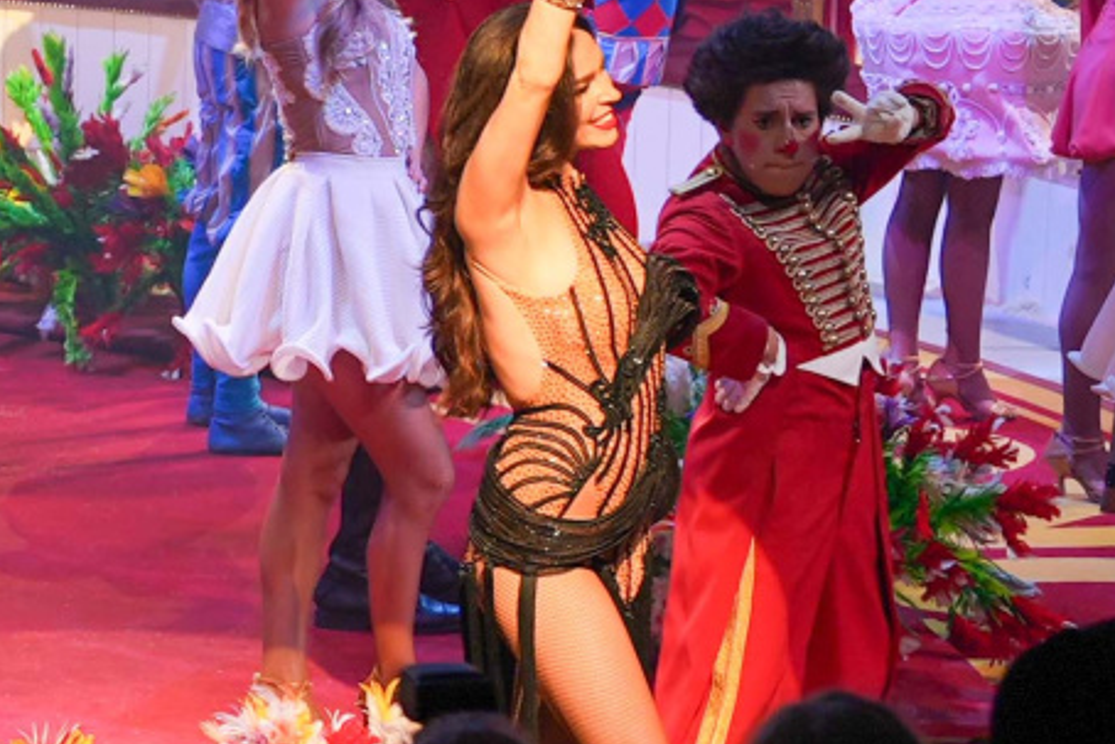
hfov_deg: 7.6
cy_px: -282
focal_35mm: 261
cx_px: -1020
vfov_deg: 5.2
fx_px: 8086
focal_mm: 44
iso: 250
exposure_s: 1/125
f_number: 2.8
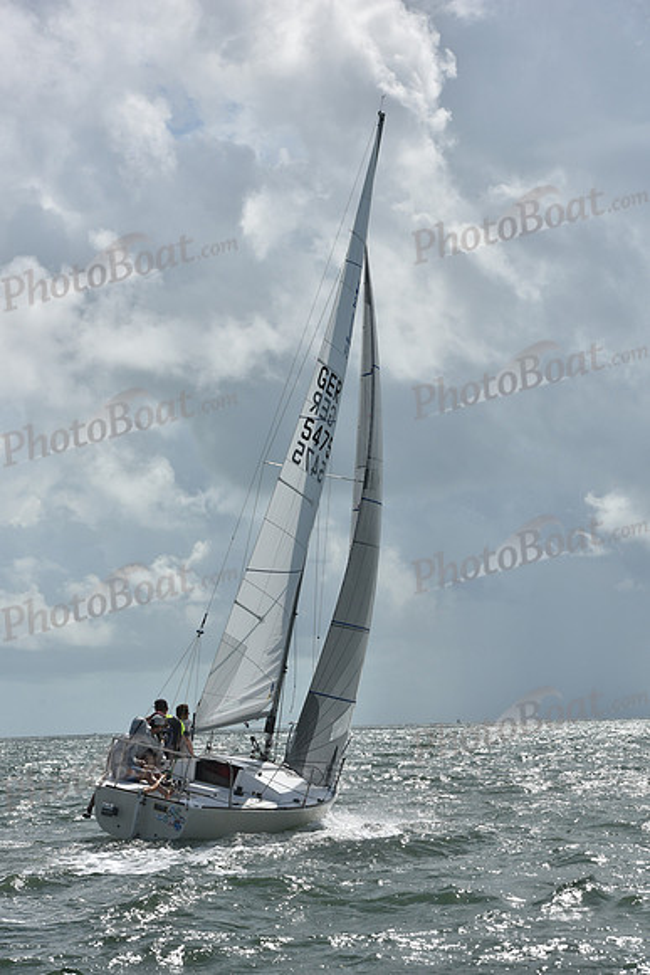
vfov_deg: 18.3
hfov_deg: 12.2
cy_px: 488
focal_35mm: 112
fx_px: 3031
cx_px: 325
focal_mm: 112
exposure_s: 1/1600
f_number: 10
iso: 250
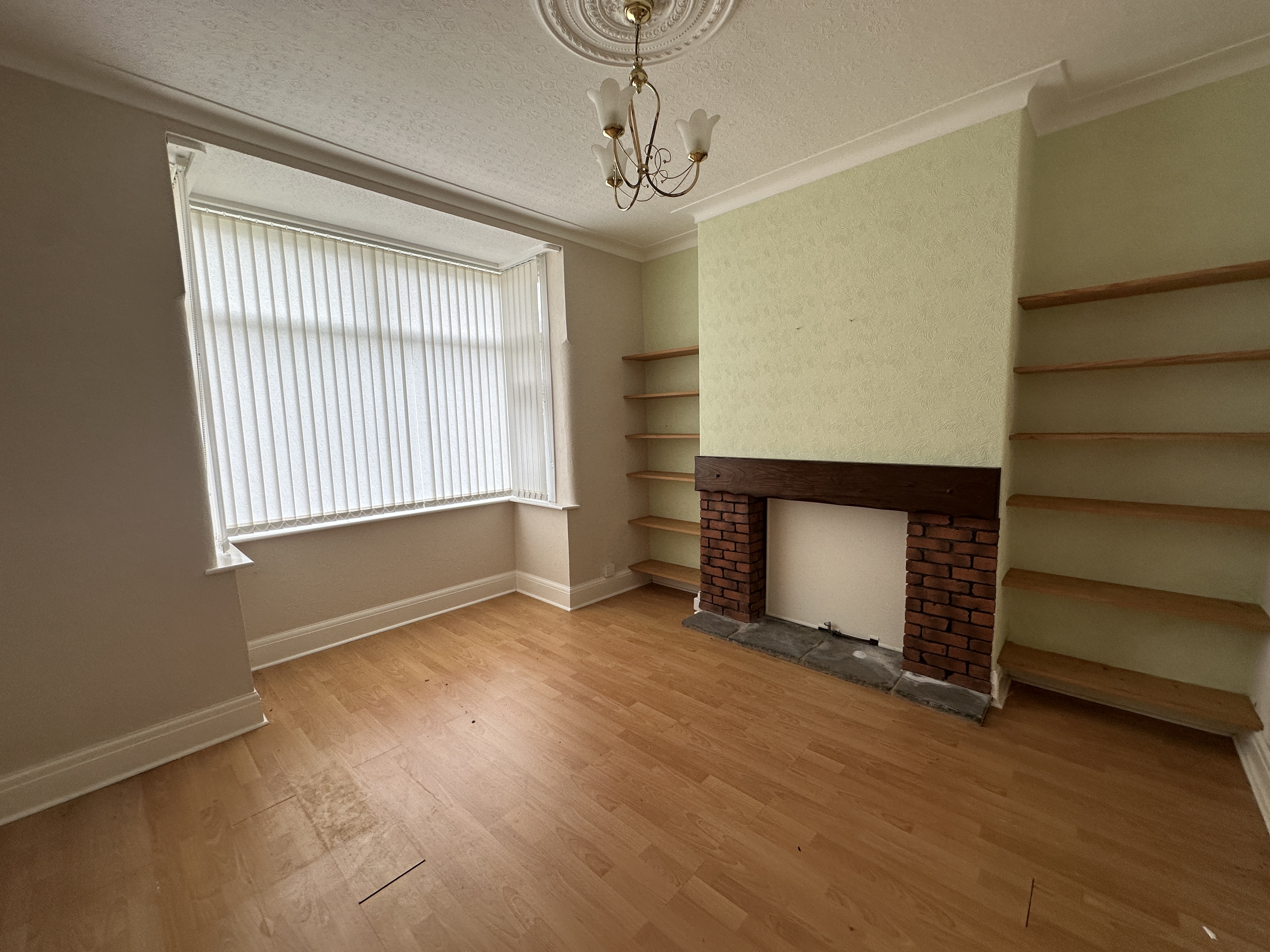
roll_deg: +1.7
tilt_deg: -5.7
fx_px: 514
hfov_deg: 102.1
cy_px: 476
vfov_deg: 85.7
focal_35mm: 14
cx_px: 635
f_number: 2.2
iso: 80
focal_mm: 2.22
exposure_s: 1/99
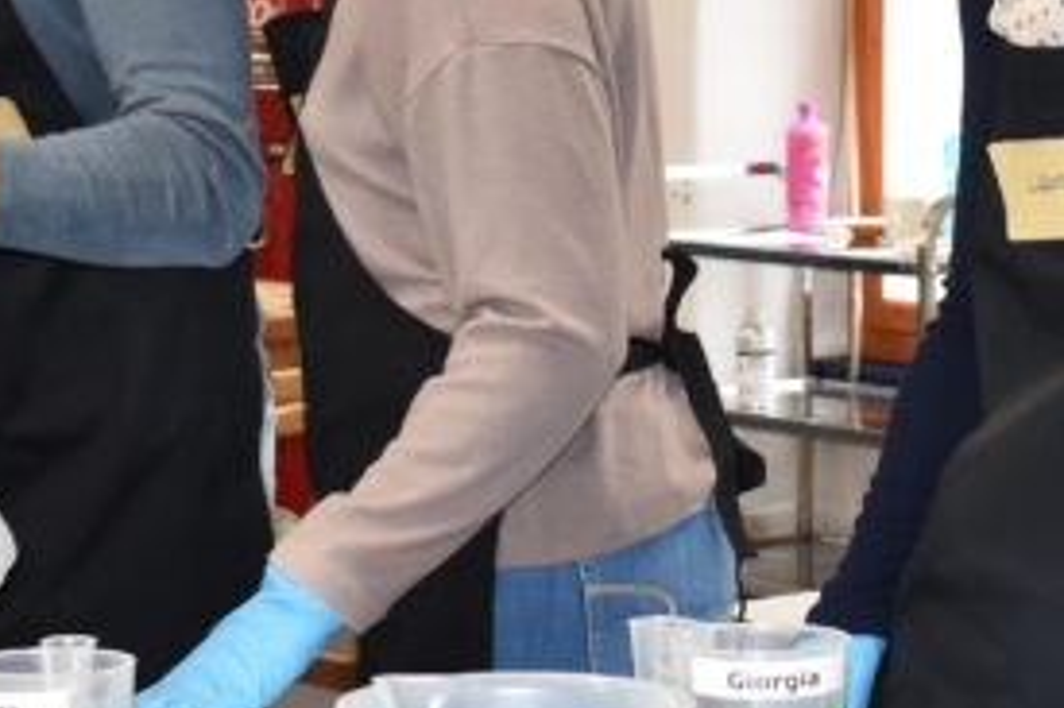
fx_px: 4131
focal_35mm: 140
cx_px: 758
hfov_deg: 14.6
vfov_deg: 9.8
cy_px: 75
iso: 800
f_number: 5.6
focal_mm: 25
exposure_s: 1/125
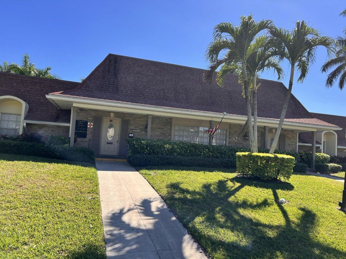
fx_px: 260
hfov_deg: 67.3
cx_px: 173
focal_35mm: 26
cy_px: 130
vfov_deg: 53.1
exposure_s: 1/2457
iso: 50
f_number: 1.5
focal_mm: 5.7
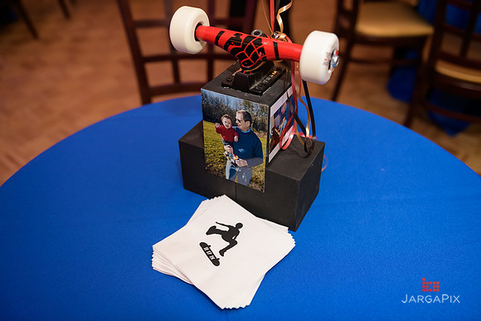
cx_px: 240
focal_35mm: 32
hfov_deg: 58.7
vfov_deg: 41.1
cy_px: 160
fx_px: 428
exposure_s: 1/125
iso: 1600
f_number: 3.2
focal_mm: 32
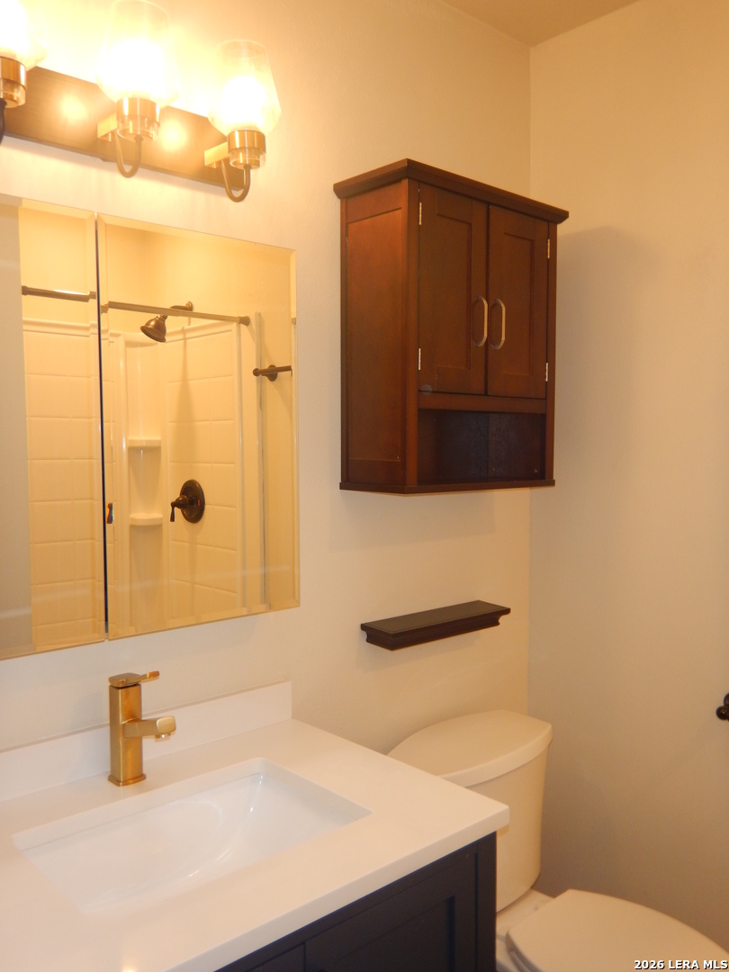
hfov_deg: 48.2
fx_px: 814
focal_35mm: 29
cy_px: 486
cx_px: 364
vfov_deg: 61.7
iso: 125
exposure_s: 1/40
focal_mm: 5.1
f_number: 2.8
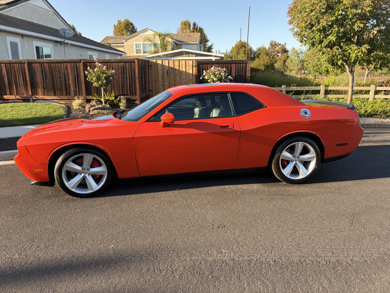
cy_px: 146
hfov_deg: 67.3
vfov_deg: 53.1
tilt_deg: -13.4
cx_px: 195
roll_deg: +0.6
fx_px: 293
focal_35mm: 26
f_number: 1.6
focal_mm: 5.96
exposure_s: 1/687
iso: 64
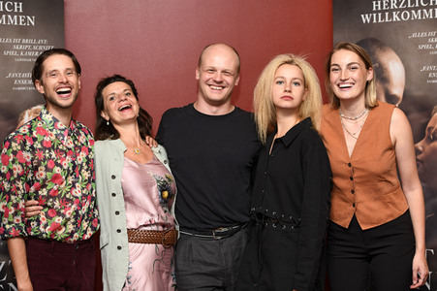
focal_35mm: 70
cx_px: 218
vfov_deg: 19.4
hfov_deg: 28.9
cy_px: 146
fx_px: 849
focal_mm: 70
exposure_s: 1/250
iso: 800
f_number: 3.5
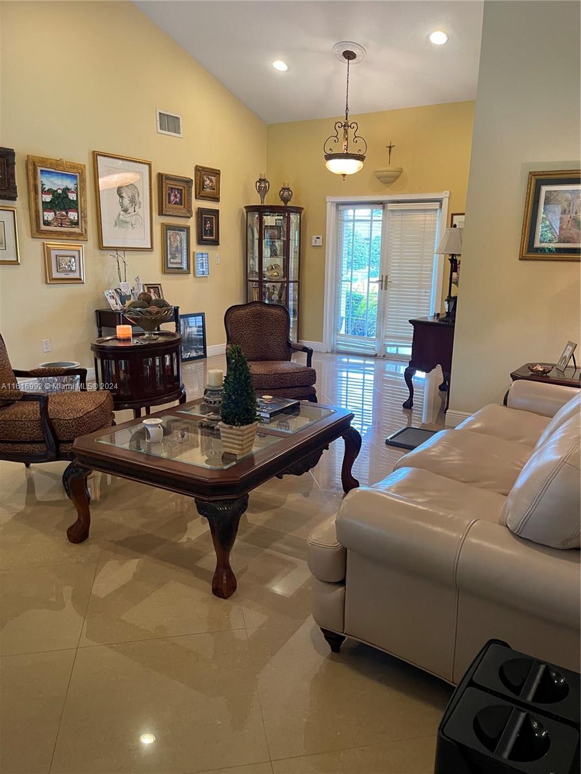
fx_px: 559
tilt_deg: -11.9
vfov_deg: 69.4
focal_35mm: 25
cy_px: 387
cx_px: 290
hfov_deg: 54.9
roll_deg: +0.1
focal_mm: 5.1
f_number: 1.6
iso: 320
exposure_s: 1/60
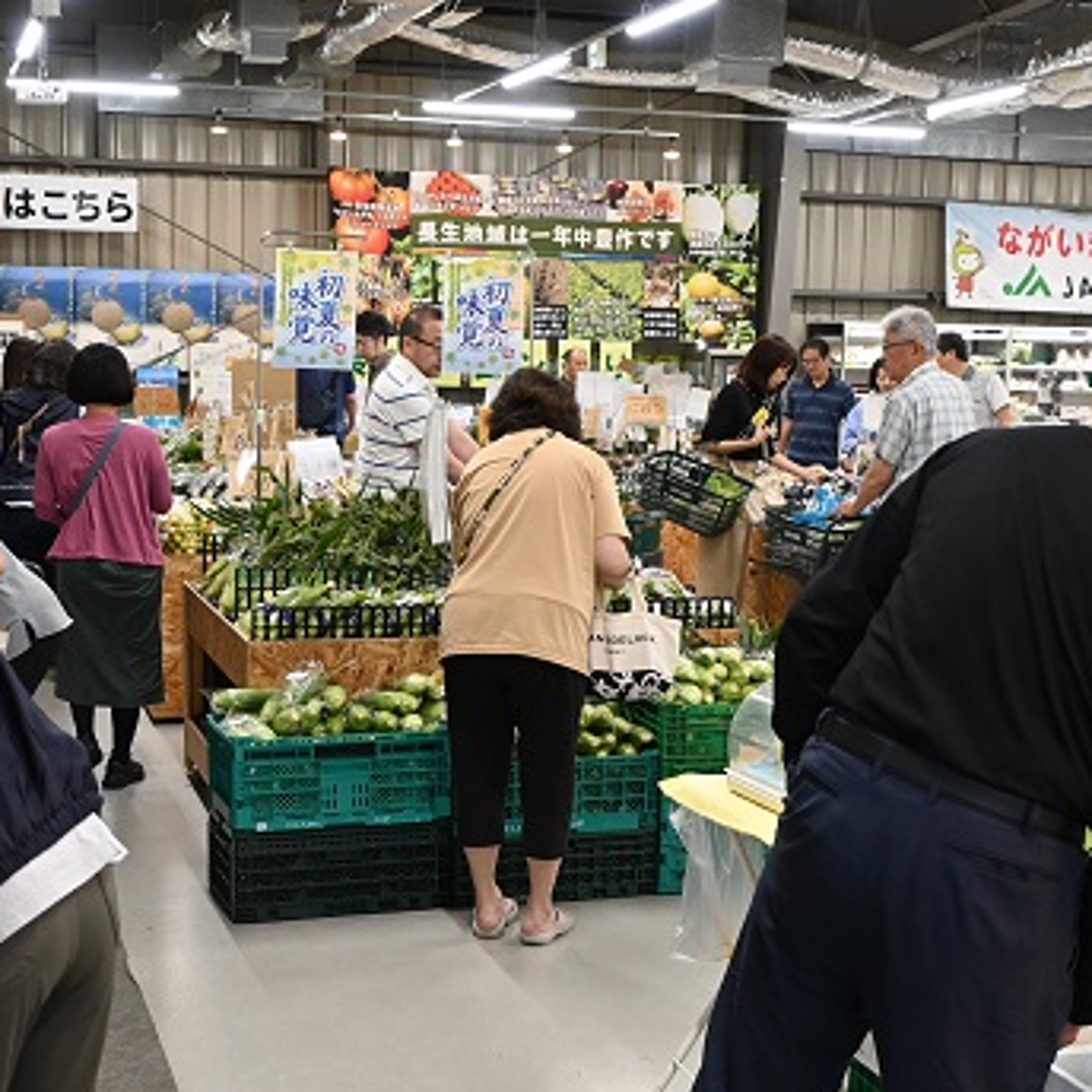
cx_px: 502
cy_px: 630
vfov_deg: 32.1
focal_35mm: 53
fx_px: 1892
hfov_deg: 32.2
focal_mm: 22
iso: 800
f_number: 4
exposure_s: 1/125
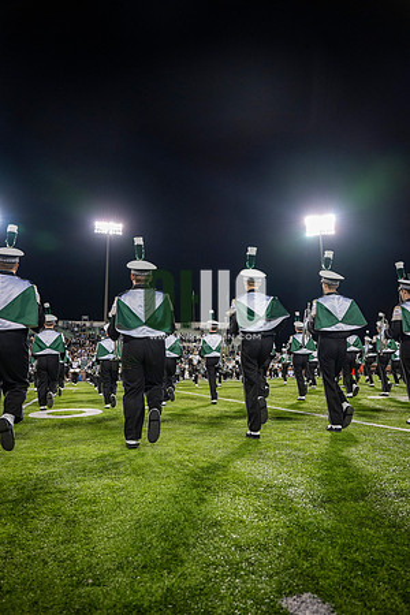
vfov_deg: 73.7
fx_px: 410
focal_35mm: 24
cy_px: 308
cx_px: 205
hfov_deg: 53.1
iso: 1250
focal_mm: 24
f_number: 3.2
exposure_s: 1/500
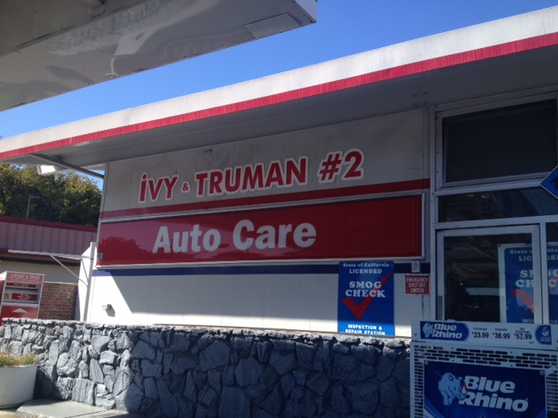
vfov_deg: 40.7
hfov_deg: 52.6
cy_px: 209
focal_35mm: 35
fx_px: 564
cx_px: 279
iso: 64
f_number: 2.4
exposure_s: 1/1004
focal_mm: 4.28
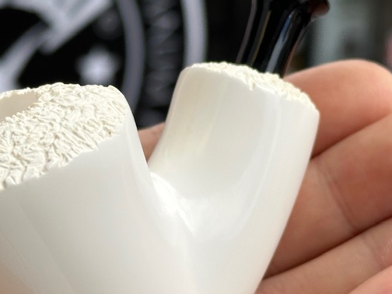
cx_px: 160
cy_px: 125
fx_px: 1382
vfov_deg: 12.1
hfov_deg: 16.1
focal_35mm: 122
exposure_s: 1/1095
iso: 64
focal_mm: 6.86
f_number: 1.78
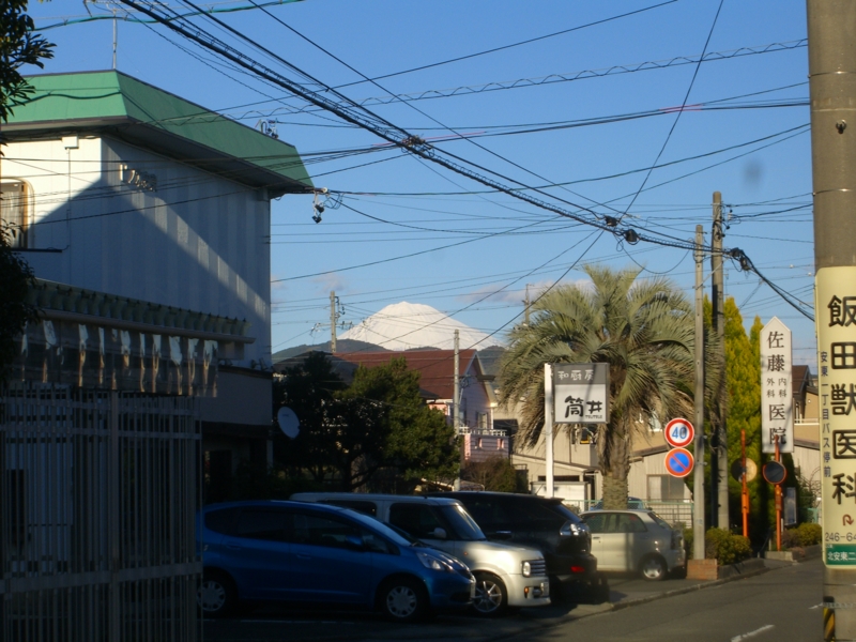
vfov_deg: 13.0
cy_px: 321
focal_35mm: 114
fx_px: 2819
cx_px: 428
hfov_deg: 17.3
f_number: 7.4
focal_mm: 23.7
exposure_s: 1/320
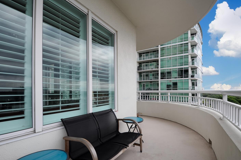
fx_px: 114
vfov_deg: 70.1
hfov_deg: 93.2
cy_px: 89
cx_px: 129
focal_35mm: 17
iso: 200
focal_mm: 10
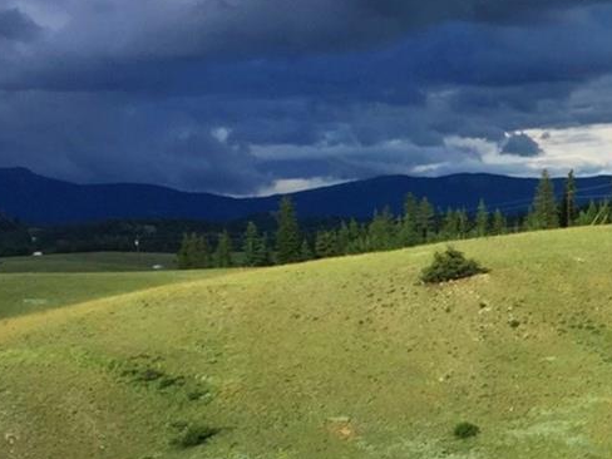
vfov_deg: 15.5
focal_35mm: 95
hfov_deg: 18.7
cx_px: 869
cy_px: 301
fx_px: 1680
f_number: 2.2
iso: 32
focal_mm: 4.15
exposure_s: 1/4950
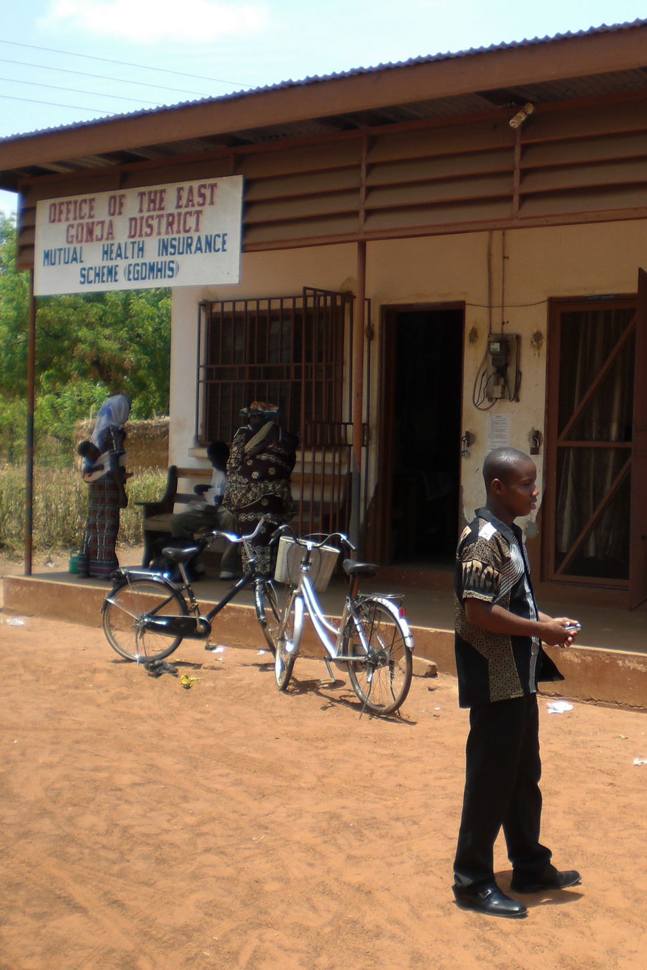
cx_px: 491
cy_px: 485
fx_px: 1428
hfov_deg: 25.2
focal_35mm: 53
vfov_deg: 37.5
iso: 50
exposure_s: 1/320
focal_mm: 6.3
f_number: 3.1
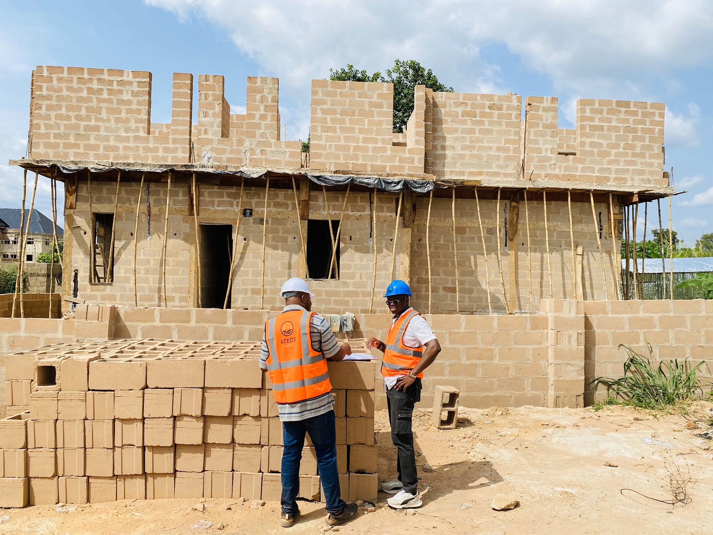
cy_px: 268
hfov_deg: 67.3
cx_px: 356
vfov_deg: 53.1
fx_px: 536
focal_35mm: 26
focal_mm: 4.25
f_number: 1.8
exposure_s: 1/2105
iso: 32
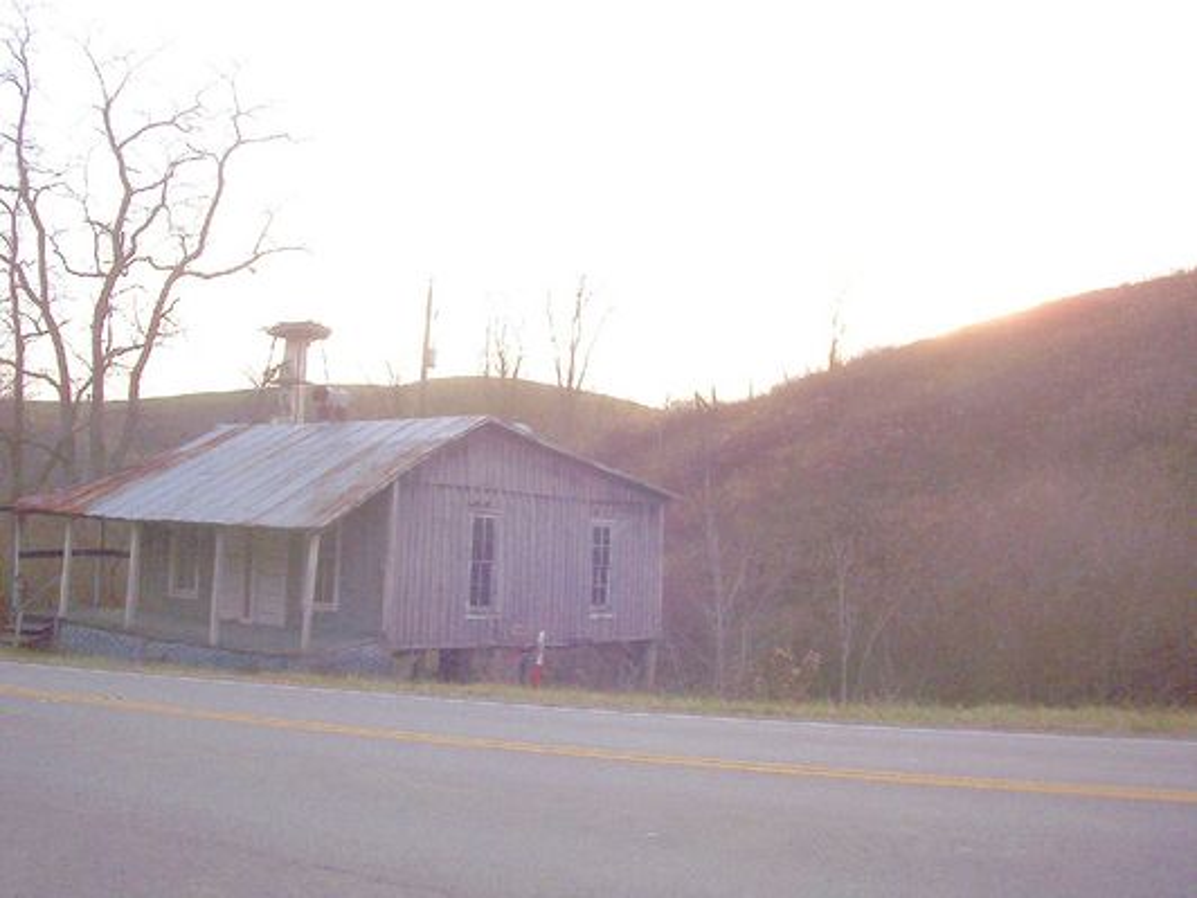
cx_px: 598
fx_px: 1349
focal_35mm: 39
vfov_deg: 36.8
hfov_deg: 47.9
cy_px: 449
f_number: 4.5
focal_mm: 6
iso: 100
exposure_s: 1/391
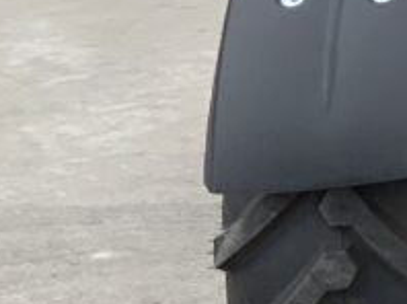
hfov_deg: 11.1
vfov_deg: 9.6
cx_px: 970
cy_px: -129
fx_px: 1761
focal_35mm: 150
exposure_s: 1/962
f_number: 1.8
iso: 16
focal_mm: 3
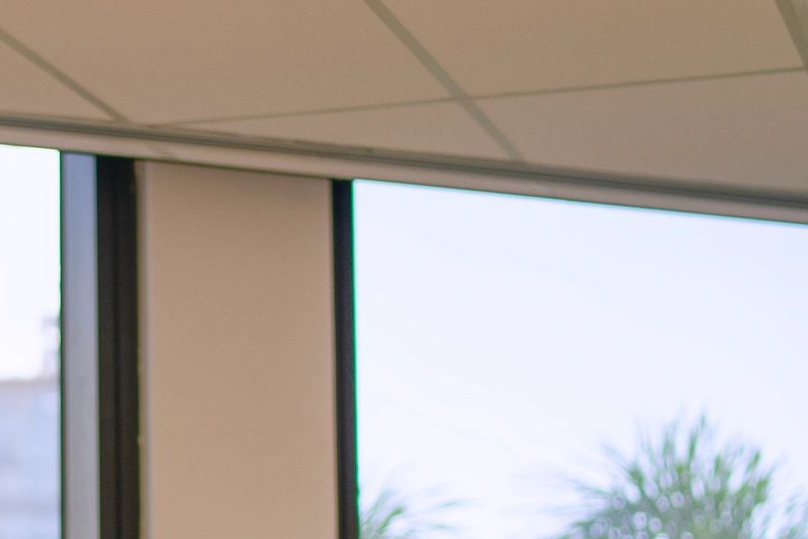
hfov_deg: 15.3
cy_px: 672
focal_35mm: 131
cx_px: -34
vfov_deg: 10.3
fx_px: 2940
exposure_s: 1/400
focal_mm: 50
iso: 200
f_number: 1.4
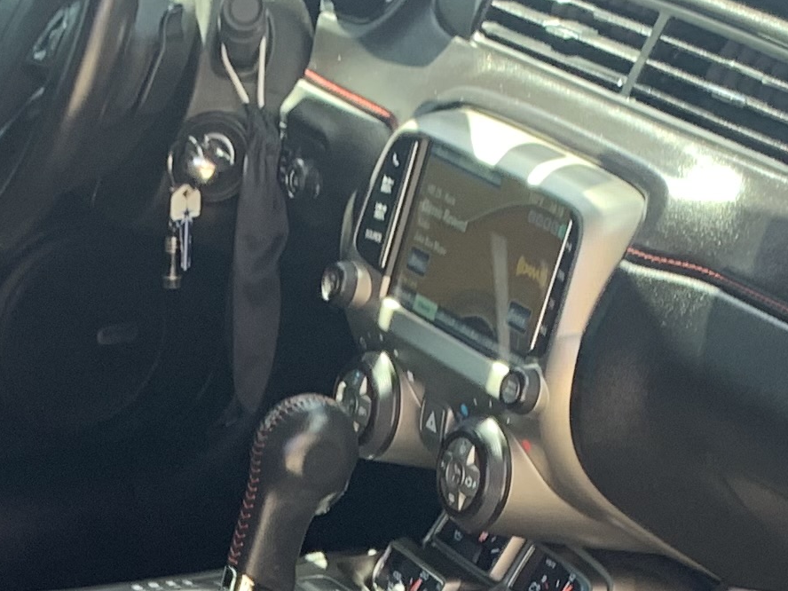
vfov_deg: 11.5
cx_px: 25
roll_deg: +0.3
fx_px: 2686
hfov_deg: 16.4
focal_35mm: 118
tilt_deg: -32.5
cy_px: 1138
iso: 50
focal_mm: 4.25
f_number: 1.8
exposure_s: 1/121
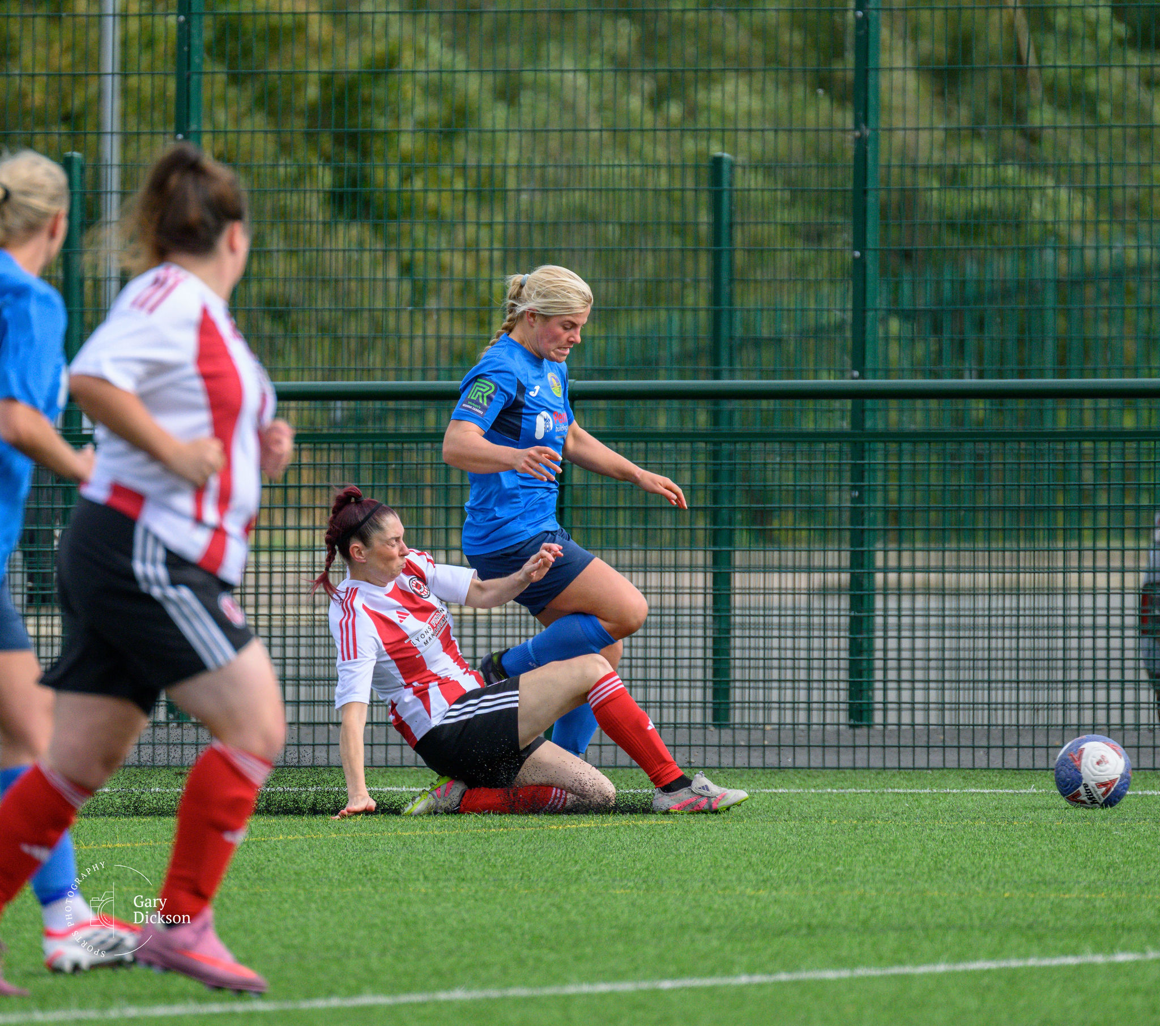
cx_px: 513
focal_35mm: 666
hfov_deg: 2.8
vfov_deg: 2.5
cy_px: 436
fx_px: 23844
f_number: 5.6
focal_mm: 400
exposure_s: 1/2000
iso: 1000
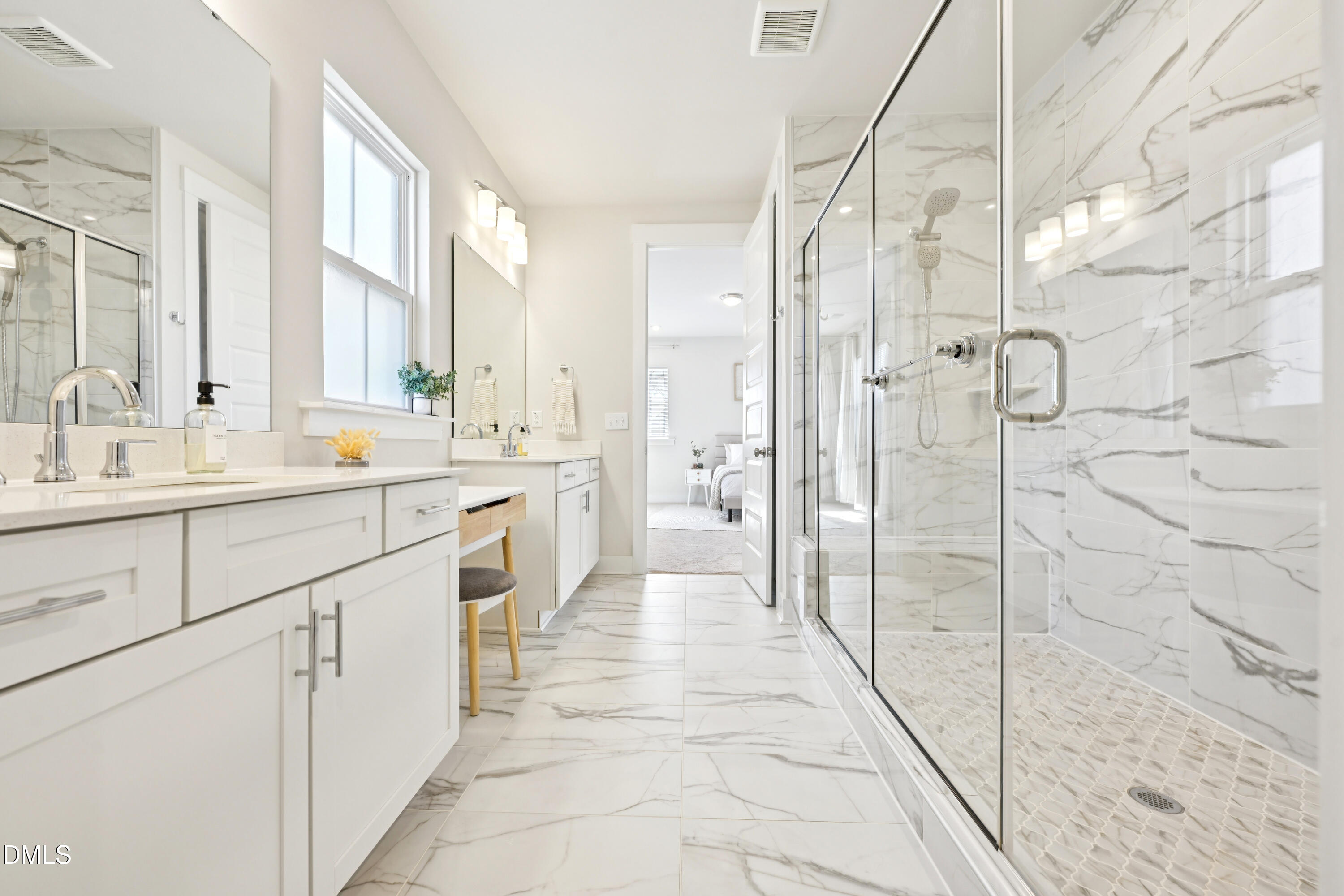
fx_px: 523
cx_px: 672
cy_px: 448
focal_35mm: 14
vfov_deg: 81.2
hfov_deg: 104.3
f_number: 8
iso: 100
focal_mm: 14
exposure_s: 1/50
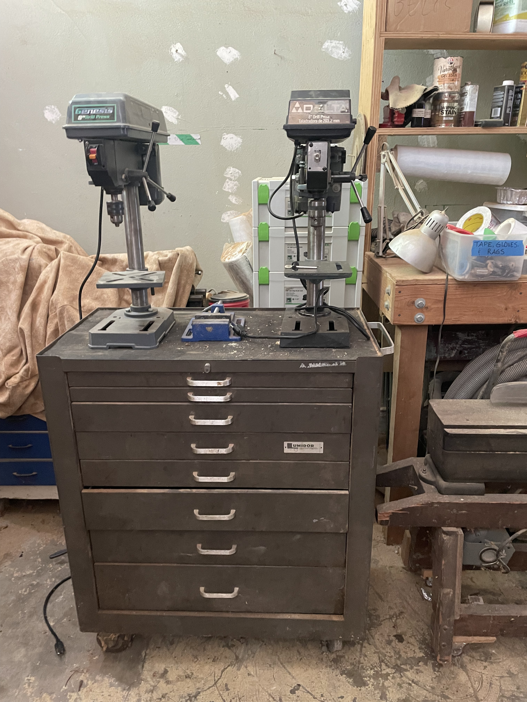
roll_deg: +1.3
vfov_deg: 67.3
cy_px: 351
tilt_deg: -18.5
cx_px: 264
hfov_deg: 53.1
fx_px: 528
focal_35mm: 26
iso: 500
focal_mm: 4.2
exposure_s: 1/40
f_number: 1.6
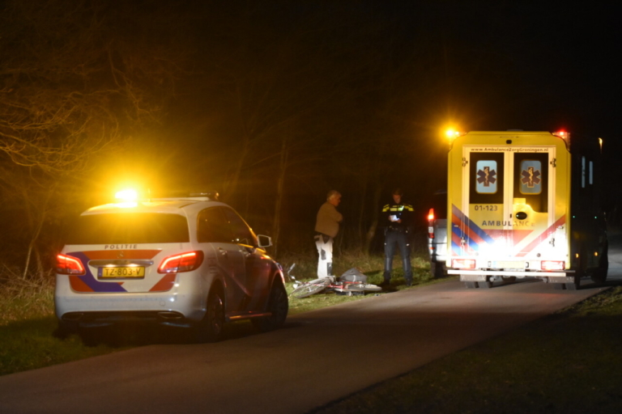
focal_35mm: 138
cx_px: 311
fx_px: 2384
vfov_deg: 9.9
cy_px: 207
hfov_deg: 14.9
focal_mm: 92
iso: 2500
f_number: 2.8
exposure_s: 1/25
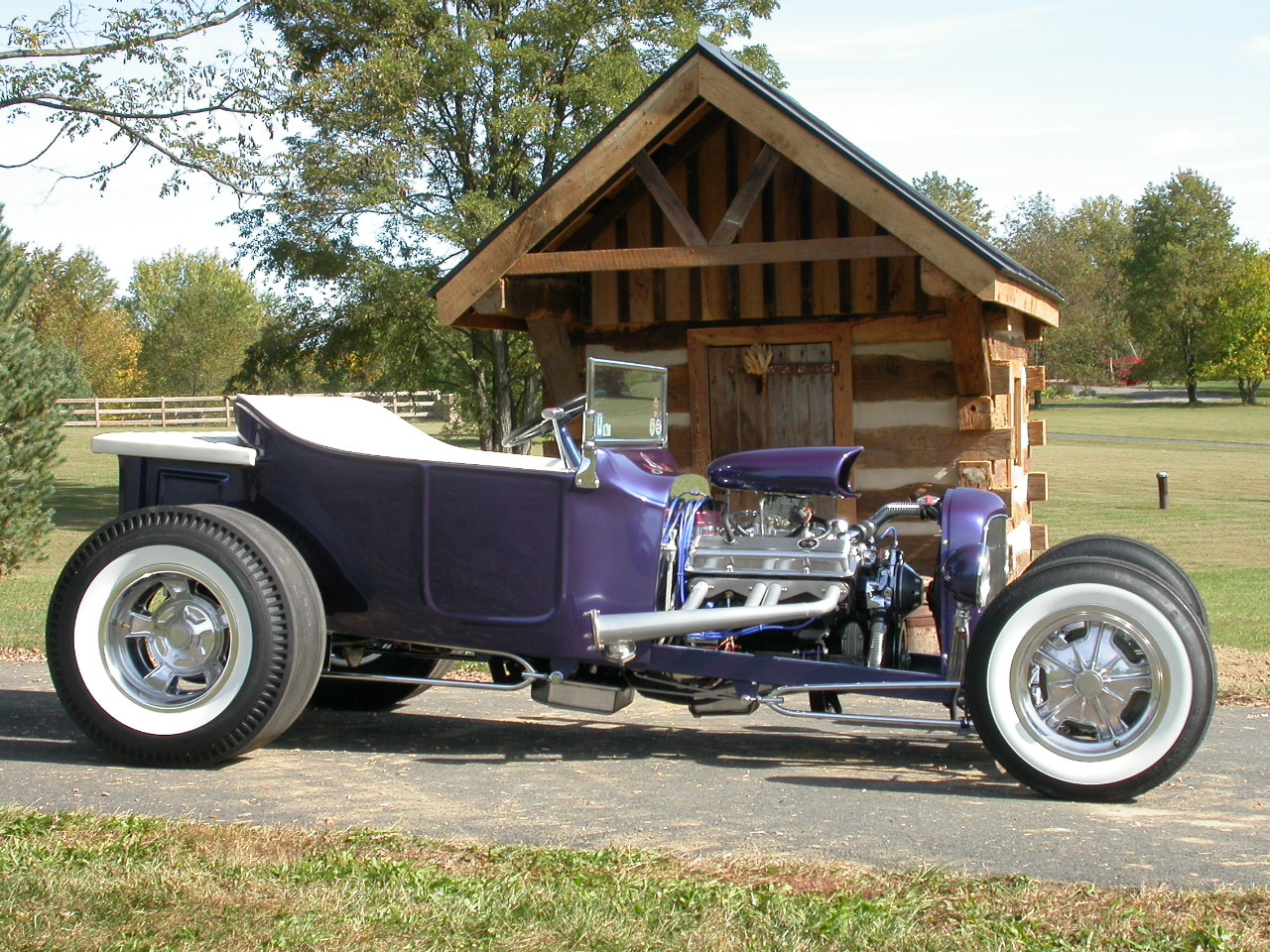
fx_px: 2421
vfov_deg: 22.3
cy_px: 476
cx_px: 635
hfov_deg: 29.4
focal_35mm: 66
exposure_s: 1/220
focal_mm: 13.8
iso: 100
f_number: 5.8
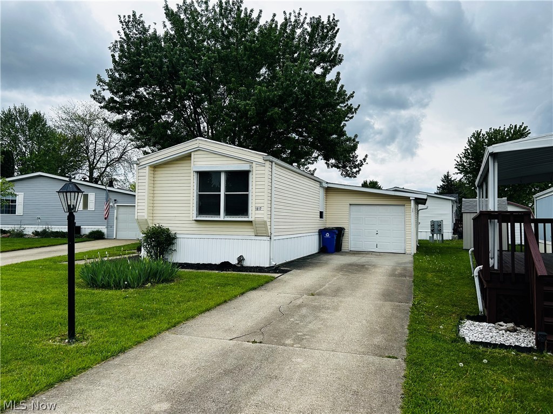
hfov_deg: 67.3
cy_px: 207
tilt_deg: +2.8
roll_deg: -1.1
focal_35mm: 26
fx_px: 415
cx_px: 276
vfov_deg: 53.1
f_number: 1.5
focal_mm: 5.7
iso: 50
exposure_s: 1/2404
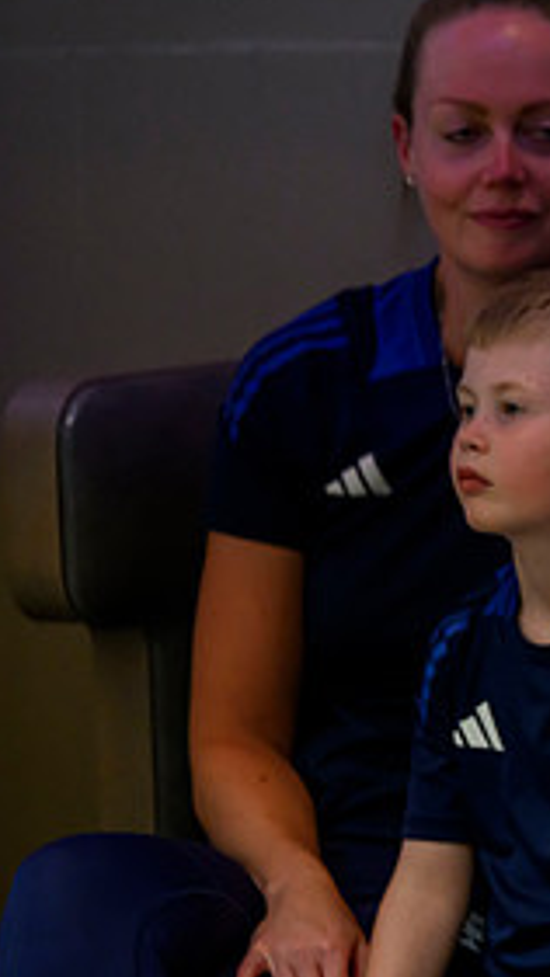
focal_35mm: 354
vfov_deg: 6.1
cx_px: 1018
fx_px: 9181
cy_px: 364
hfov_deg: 3.4
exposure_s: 1/400
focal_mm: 160
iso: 4000
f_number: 3.5
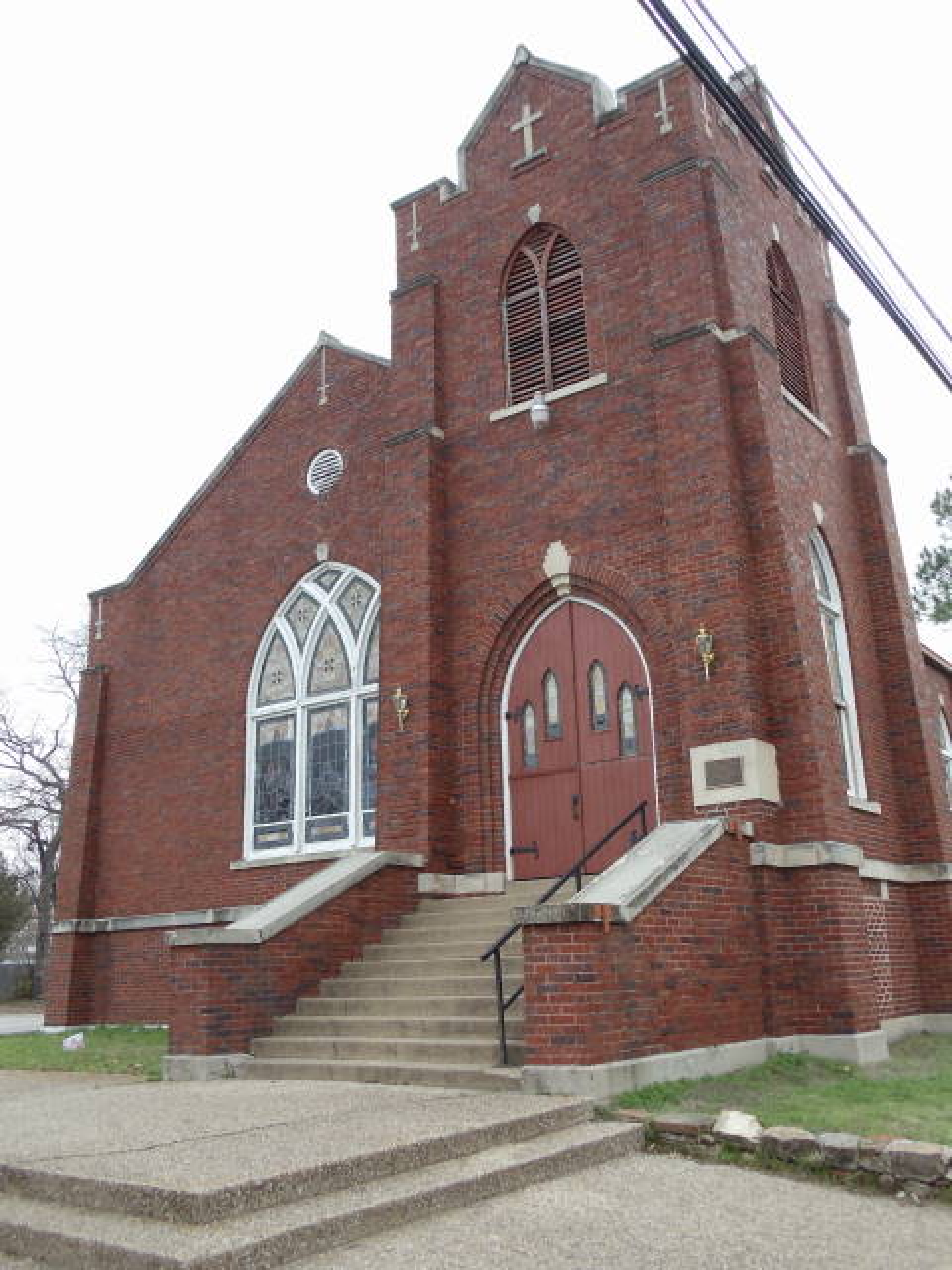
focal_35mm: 44
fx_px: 1613
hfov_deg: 32.9
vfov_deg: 42.9
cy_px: 635
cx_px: 476
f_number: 3.5
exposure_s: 1/250
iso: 100
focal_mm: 6
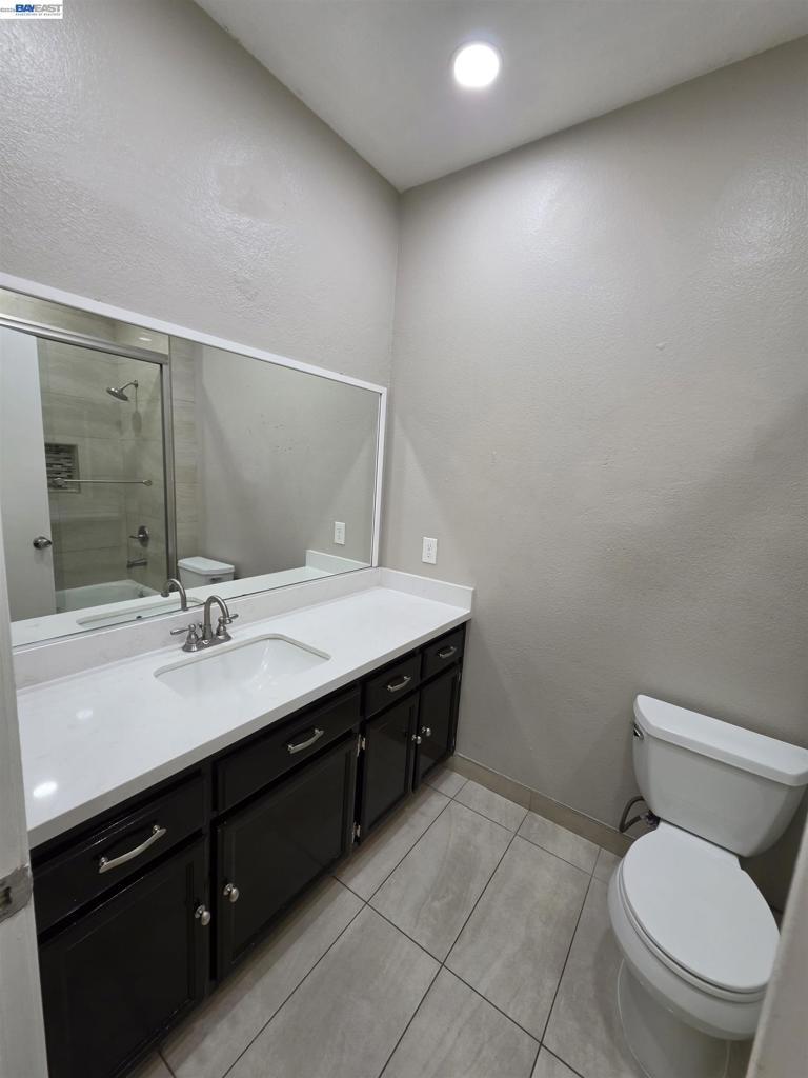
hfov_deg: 89.9
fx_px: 405
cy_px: 539
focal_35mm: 13
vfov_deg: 106.2
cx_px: 404
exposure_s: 1/120
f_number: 1.9
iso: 125
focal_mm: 2.2
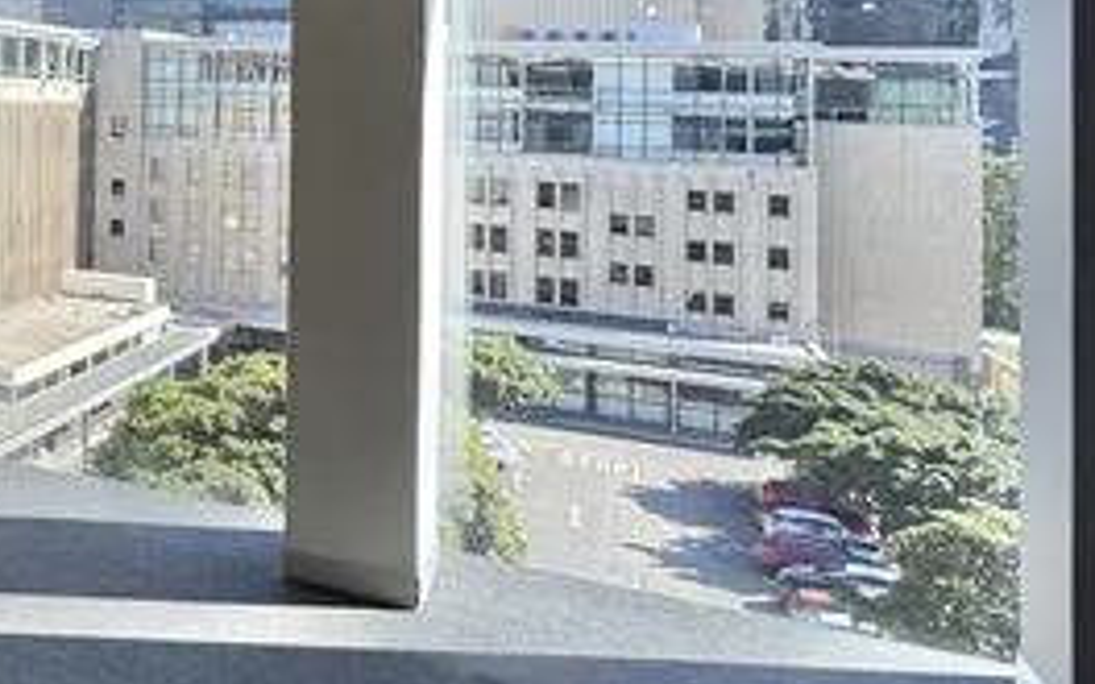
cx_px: -431
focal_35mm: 45
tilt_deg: +1.4
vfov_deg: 27.4
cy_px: 41
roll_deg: -2.0
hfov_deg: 30.9
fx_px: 1343
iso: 40
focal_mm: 2.22
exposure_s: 1/180
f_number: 2.2
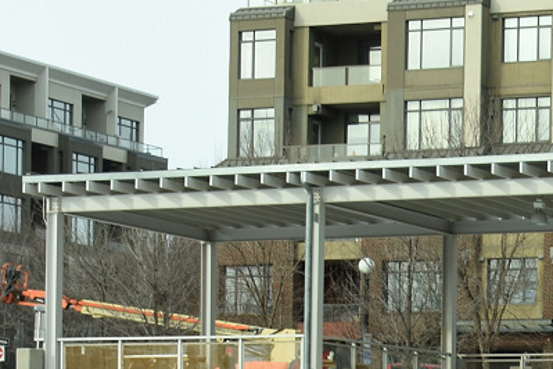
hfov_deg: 12.8
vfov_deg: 8.8
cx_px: 744
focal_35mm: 154
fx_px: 2365
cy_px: 497
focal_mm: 32
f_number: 8
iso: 200
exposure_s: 1/250
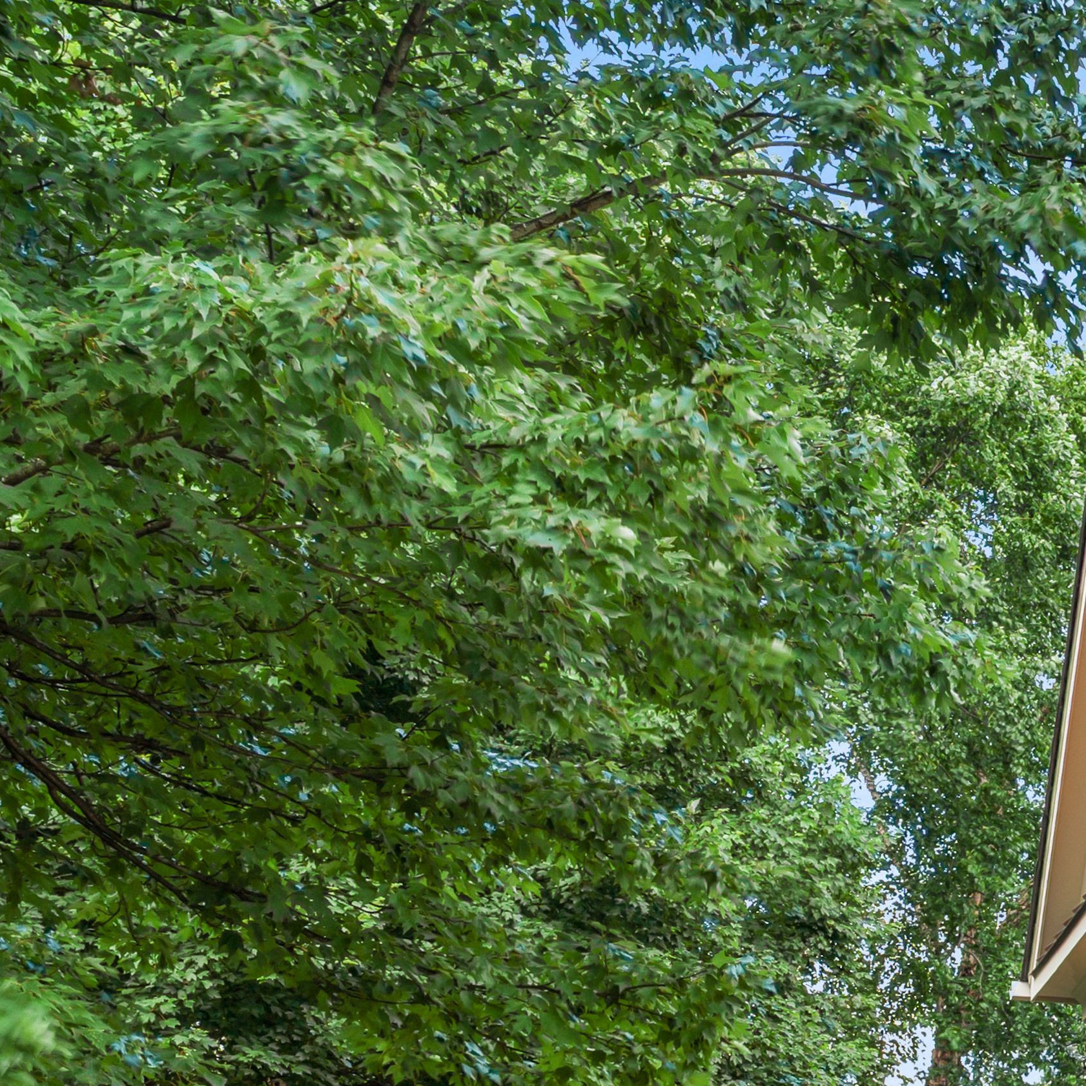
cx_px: 2199
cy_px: 1111
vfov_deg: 19.7
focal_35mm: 85
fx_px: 3017
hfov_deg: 15.8
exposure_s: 1/3
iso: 100
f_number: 8
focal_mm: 24
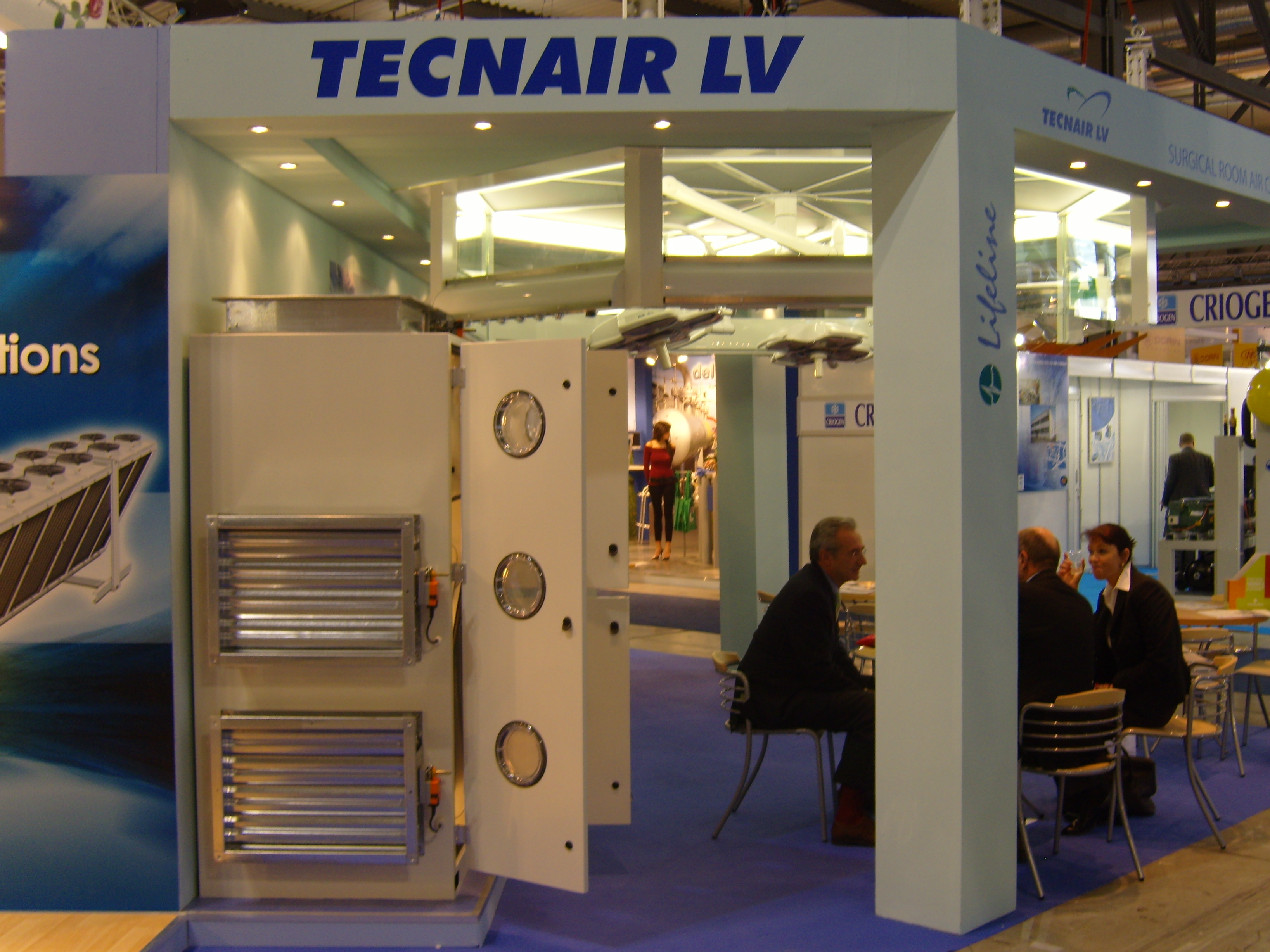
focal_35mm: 39
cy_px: 484
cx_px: 692
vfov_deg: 36.8
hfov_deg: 47.8
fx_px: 1431
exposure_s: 1/30
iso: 85
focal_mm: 7.4
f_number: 2.8
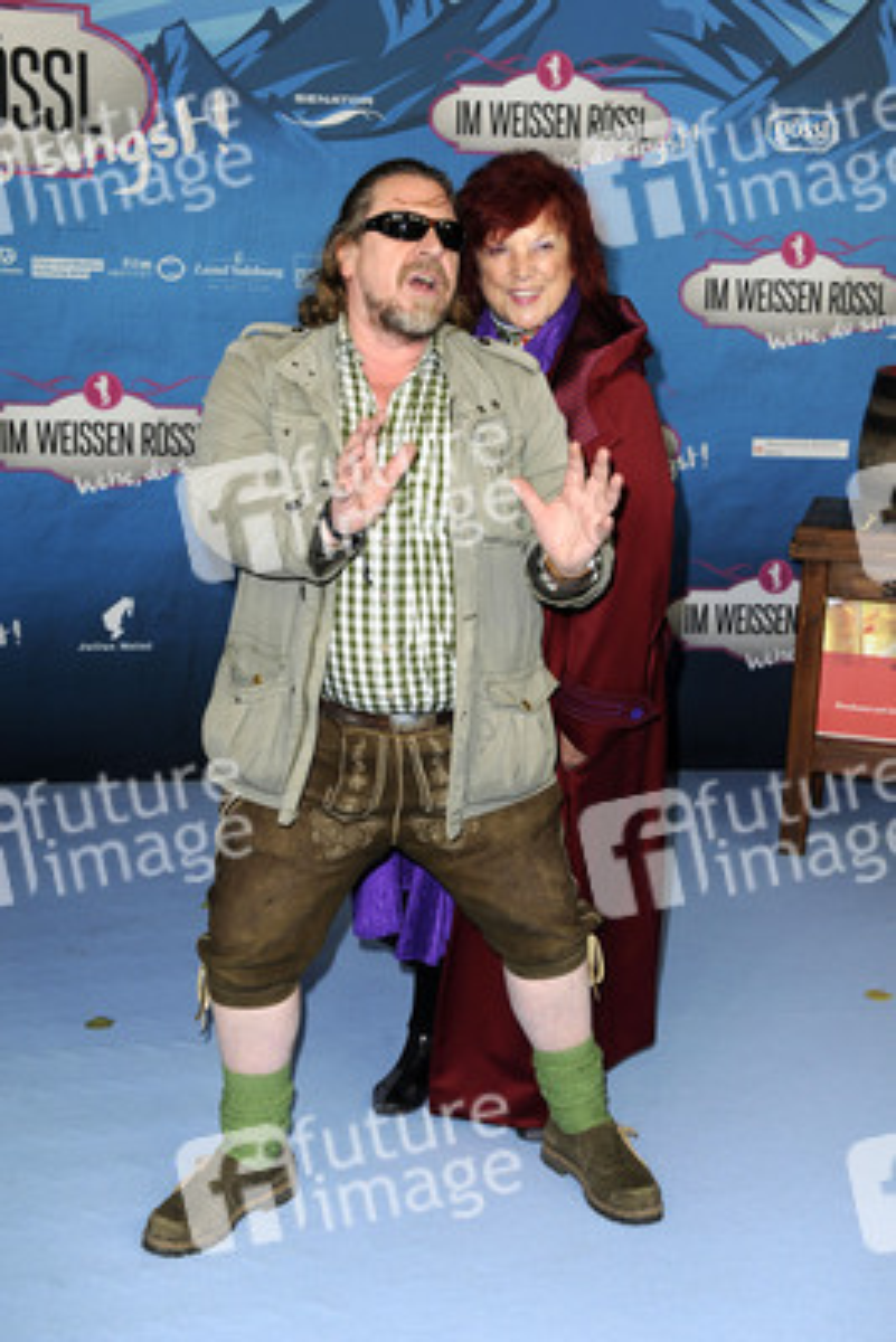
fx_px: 1790
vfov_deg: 41.1
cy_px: 671
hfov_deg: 28.1
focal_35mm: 48
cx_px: 448
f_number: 5
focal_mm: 48
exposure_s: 1/200
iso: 1000
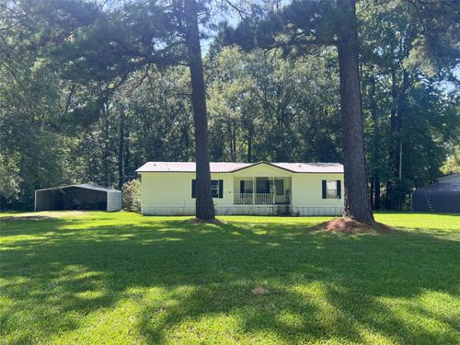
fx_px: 346
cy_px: 172
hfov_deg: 67.3
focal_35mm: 26
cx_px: 230
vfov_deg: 53.1
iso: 50
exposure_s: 1/846
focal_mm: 5.7
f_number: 1.5
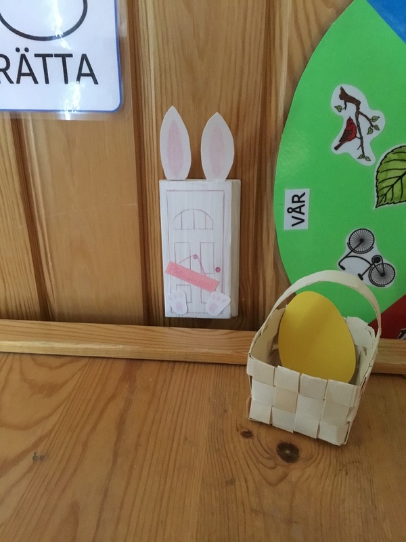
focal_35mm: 31
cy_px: 271
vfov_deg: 58.4
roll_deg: +0.9
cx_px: 203
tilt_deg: -24.2
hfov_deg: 45.4
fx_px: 485
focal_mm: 3.3
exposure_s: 1/17
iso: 640
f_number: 2.4
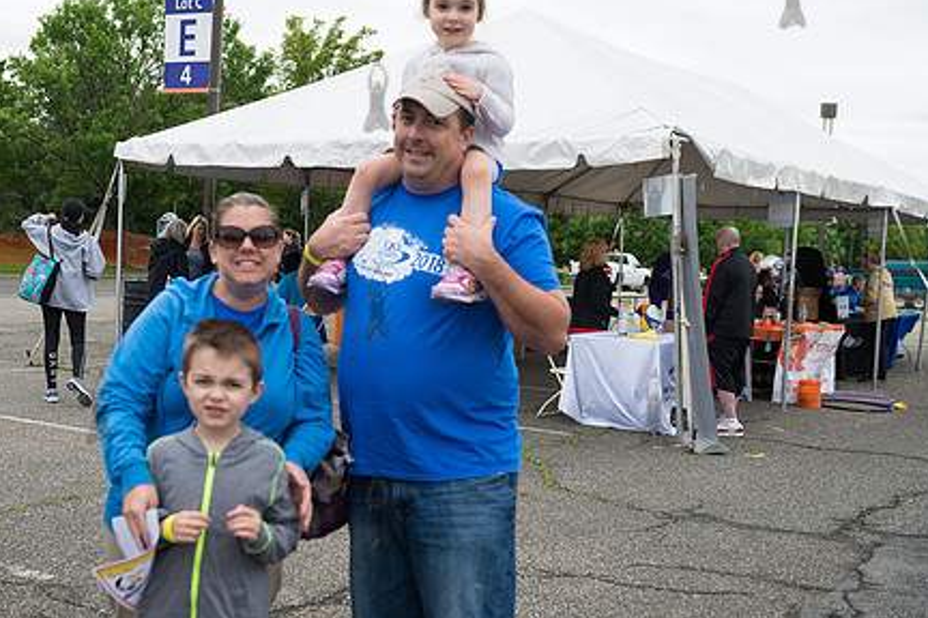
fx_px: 1211
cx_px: 376
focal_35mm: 47
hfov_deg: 41.7
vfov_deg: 28.6
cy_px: 301
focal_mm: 35
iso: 200
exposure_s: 1/1000
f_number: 3.5
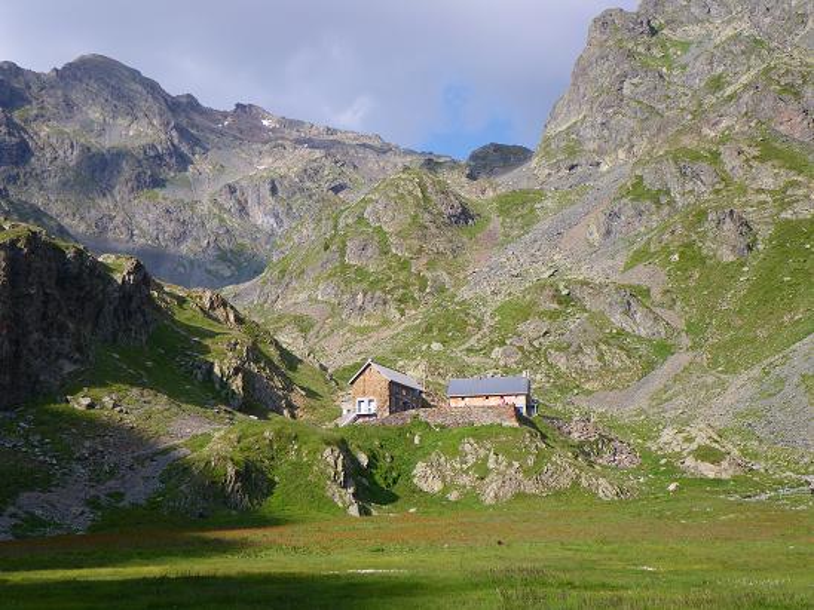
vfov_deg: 28.6
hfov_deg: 37.5
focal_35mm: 51
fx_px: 1199
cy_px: 305
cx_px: 407
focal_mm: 9.1
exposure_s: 1/160
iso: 50
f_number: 5.3
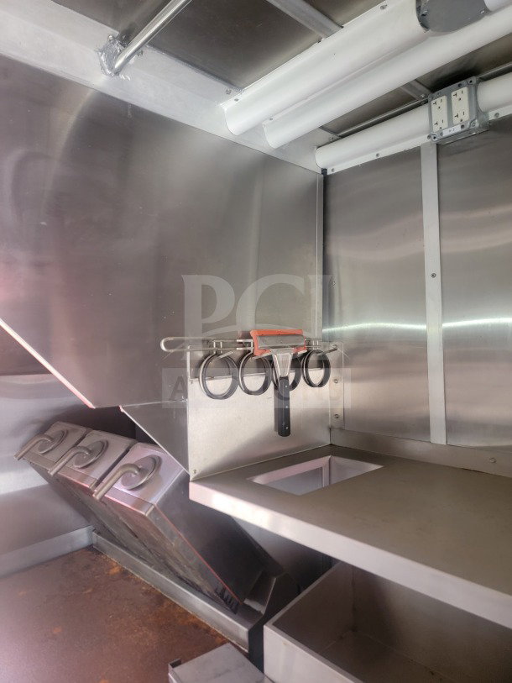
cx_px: 256
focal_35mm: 24
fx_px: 473
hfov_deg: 56.8
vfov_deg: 71.6
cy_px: 342
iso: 640
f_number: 1.8
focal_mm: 6.7
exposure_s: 1/40
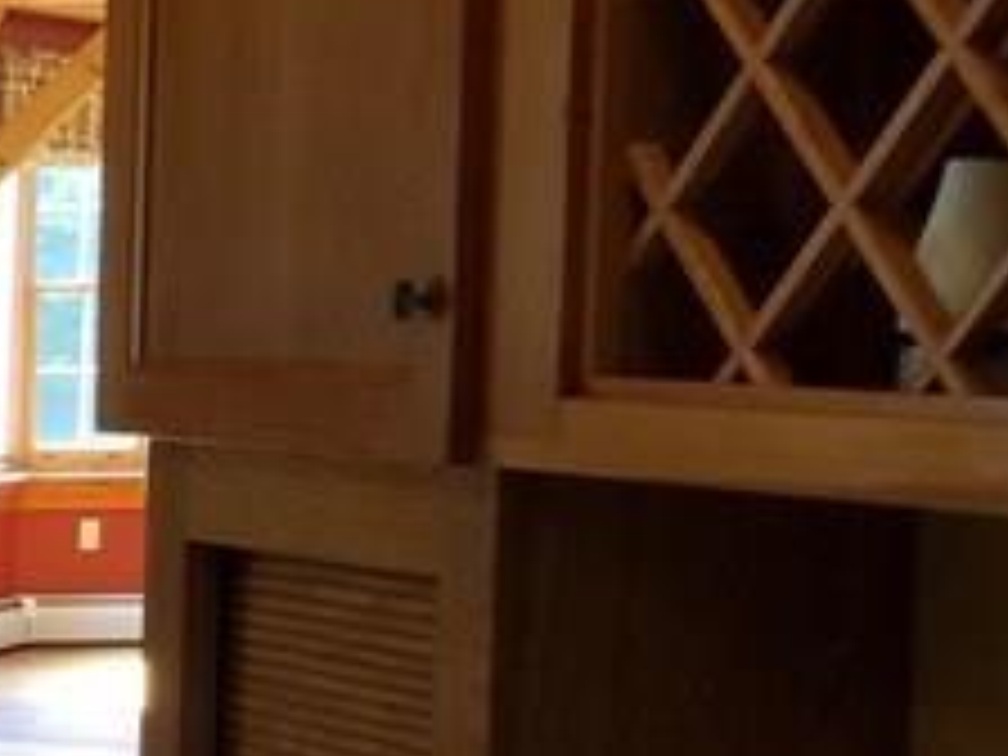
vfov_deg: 12.4
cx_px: -1152
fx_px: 3465
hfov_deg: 13.5
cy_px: 454
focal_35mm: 119
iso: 100
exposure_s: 1/60
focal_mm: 4.2
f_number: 1.7
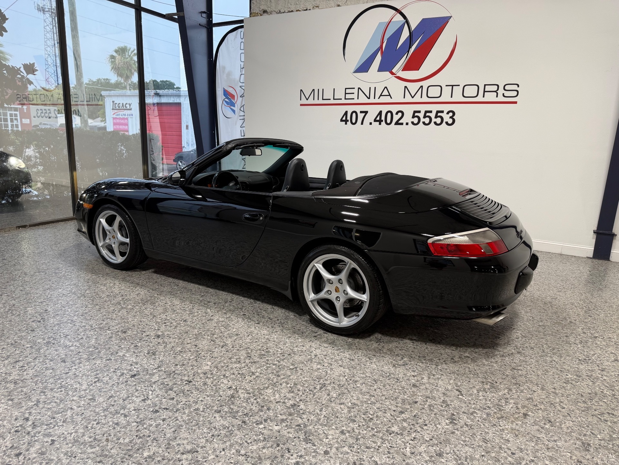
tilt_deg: -12.4
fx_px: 429
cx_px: 310
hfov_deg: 71.6
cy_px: 232
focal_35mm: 24
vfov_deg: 56.8
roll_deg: -1.7
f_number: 1.78
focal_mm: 6.76
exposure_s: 1/120
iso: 80
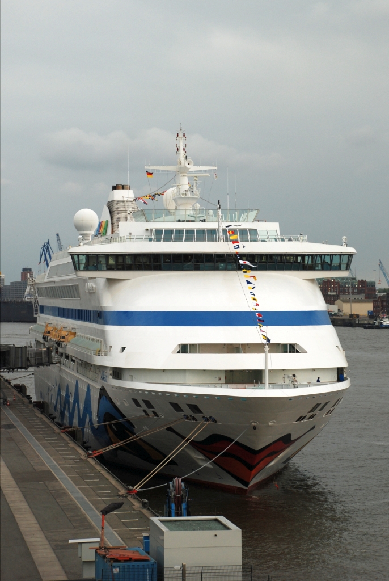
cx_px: 194
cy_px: 290
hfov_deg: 13.9
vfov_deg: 20.6
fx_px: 1599
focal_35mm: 99
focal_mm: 66
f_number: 5.3
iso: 200
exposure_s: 1/320
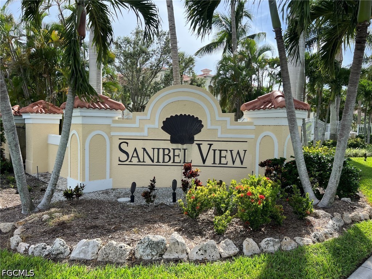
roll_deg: -0.6
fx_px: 279
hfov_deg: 67.3
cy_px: 140
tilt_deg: -1.5
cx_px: 186
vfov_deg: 53.1
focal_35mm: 26
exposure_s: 1/2513
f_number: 1.5
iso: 50
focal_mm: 5.7
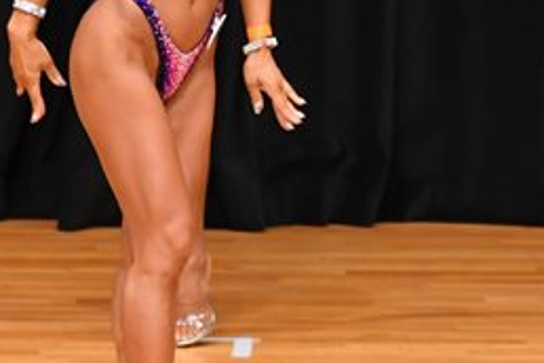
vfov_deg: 1.8
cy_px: 120
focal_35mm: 767
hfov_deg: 2.7
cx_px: 151
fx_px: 11589
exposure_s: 1/400
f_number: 5.6
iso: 4000
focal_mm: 170
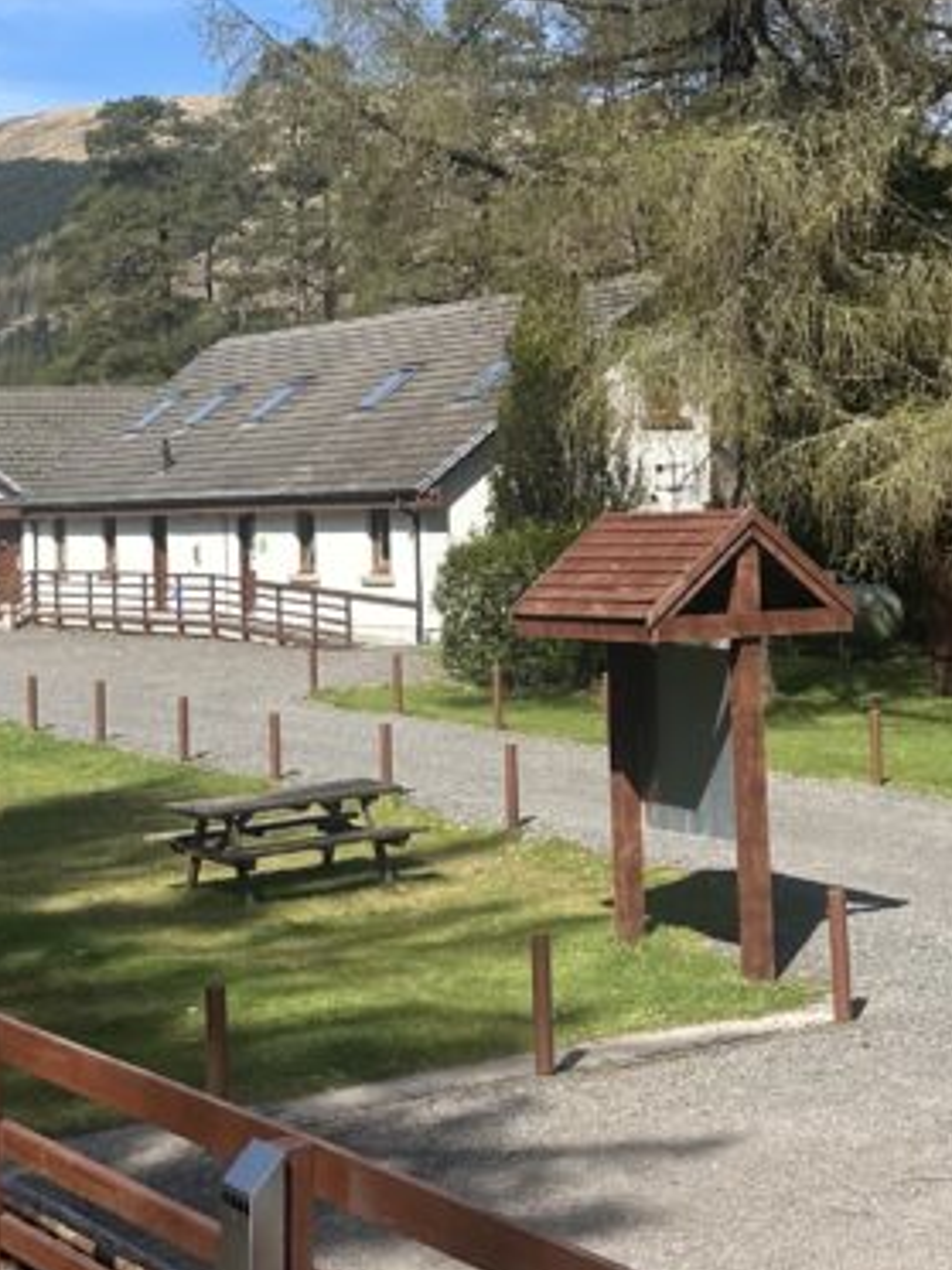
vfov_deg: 29.3
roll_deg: +1.5
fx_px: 2420
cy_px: 478
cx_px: 525
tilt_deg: +0.9
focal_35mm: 66
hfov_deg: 22.2
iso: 80
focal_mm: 6.86
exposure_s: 1/3247
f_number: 1.78
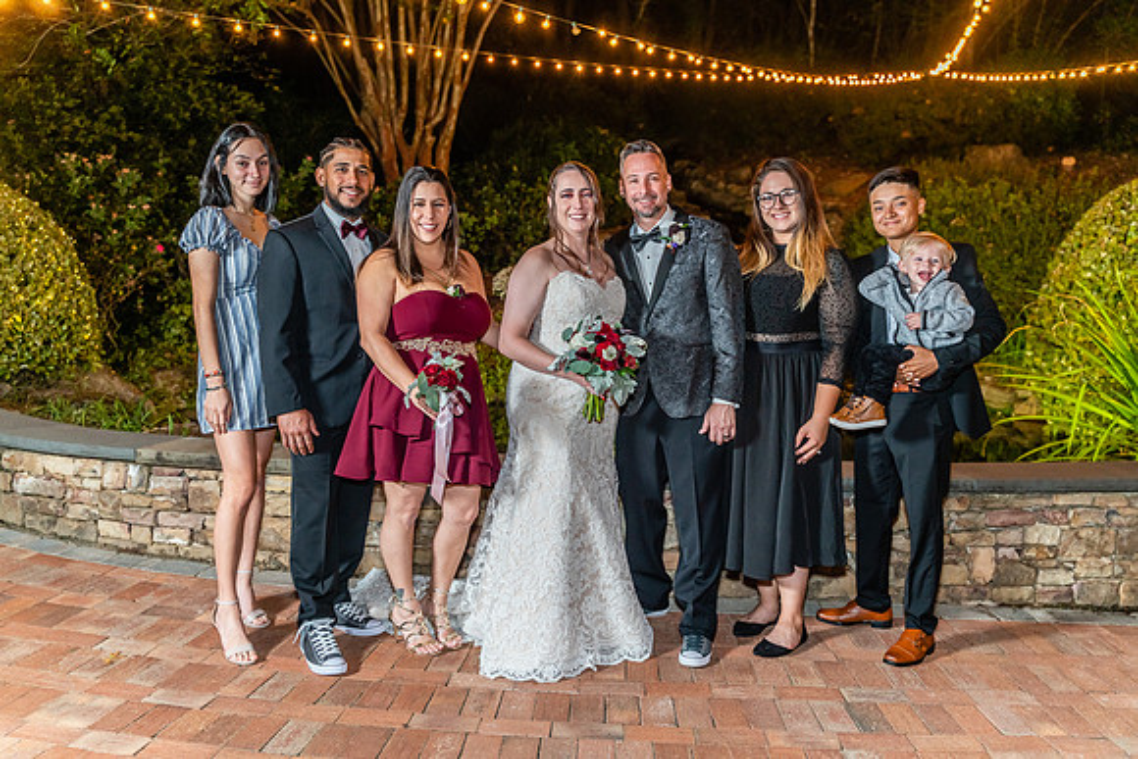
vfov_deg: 37.9
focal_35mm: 35
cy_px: 380
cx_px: 569
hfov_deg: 54.4
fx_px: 1107
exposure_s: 1/60
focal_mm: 35
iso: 1000
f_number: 2.8
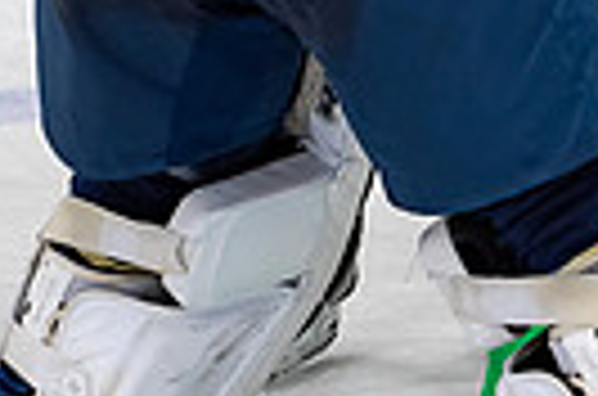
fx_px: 5005
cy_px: -209
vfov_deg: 4.5
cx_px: 773
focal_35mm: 302
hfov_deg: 6.8
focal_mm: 46
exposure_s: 1/250
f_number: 4
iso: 400
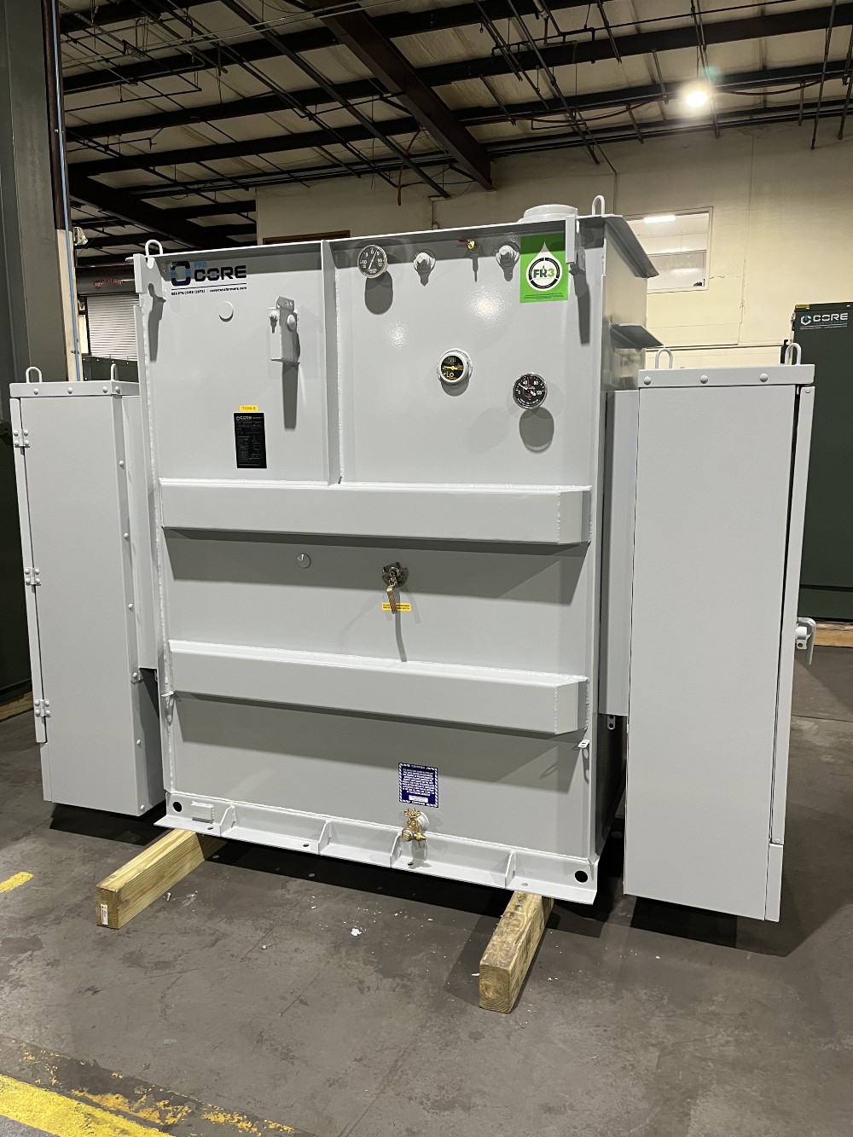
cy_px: 568
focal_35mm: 26
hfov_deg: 53.1
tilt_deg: -9.0
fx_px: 854
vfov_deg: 67.3
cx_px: 426
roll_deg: +1.2
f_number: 1.6
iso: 250
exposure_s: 1/60
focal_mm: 5.1
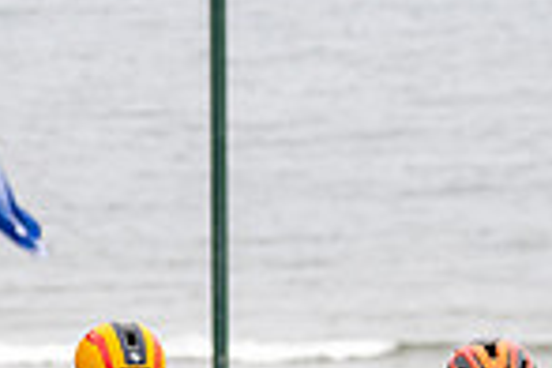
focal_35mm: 493
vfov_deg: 2.8
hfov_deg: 4.2
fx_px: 7559
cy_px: 414
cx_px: 280
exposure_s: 1/1000
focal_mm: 95
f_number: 3.5
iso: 320
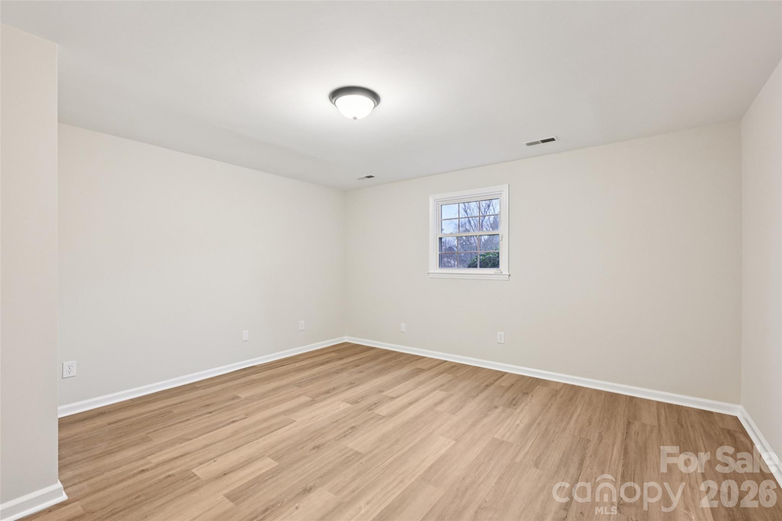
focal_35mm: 16
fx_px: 337
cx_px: 391
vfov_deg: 75.5
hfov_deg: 98.5
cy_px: 260
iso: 400
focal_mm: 15.5
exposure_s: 1/5
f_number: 8
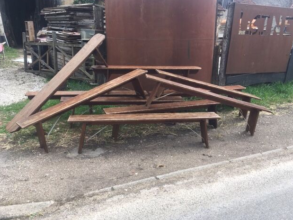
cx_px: 150
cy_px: 109
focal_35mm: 30
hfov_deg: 60.0
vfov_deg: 46.8
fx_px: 254
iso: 25
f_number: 2.2
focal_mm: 4.15
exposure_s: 1/310
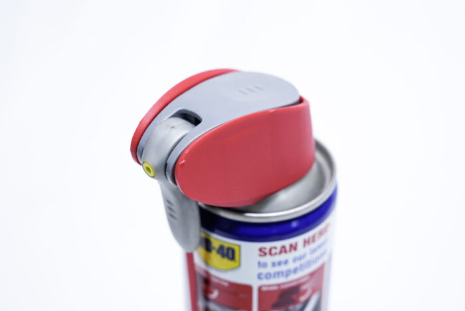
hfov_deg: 28.8
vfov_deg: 19.5
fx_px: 905
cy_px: 156
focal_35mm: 70
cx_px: 232
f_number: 8
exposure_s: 1/250
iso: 3200
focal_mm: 70
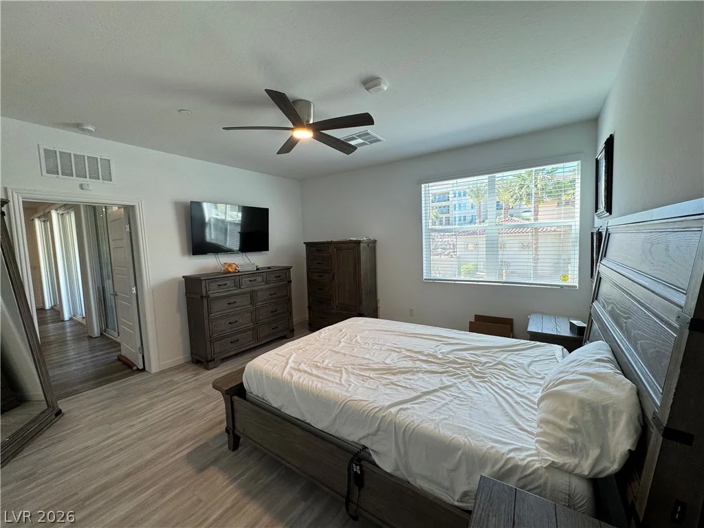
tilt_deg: -4.4
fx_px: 285
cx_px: 352
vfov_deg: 85.7
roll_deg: +1.8
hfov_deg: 102.1
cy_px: 264
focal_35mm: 14
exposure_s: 1/120
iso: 100
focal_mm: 2.22
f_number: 2.2
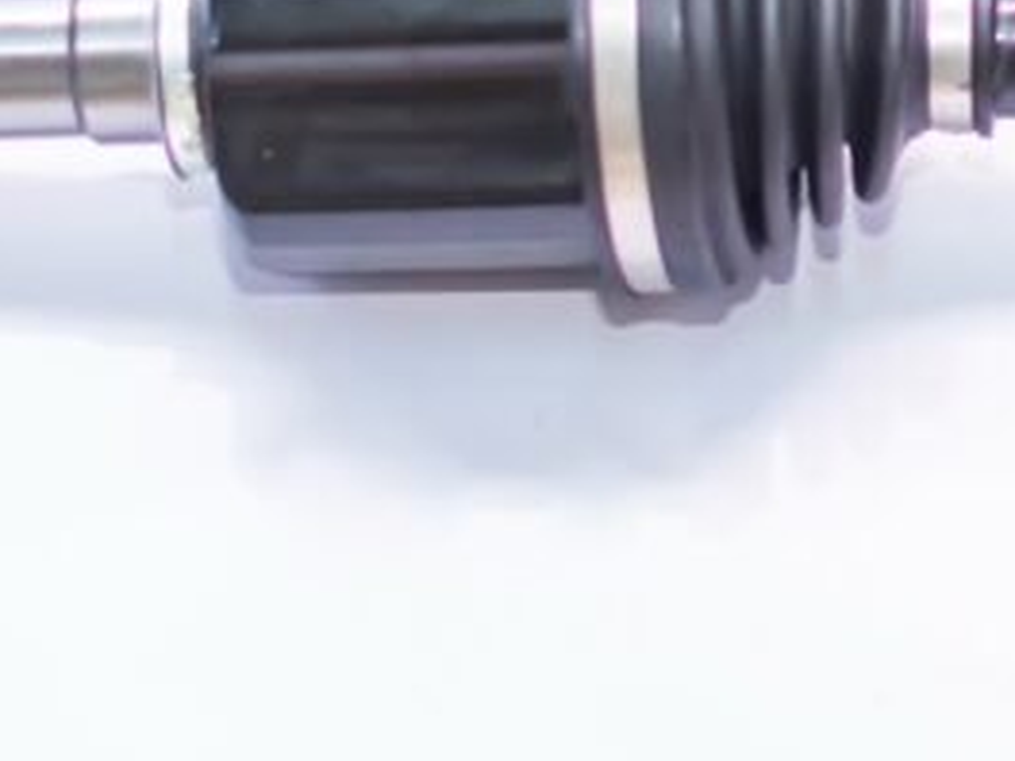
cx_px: 1211
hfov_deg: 10.0
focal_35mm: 196
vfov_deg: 7.5
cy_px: -371
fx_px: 5743
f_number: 2
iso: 800
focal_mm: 35
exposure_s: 1/100
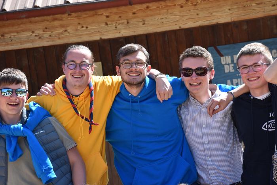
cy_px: 92
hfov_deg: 17.1
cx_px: 138
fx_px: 923
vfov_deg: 11.4
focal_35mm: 120
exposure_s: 1/250
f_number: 8
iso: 200
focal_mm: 80
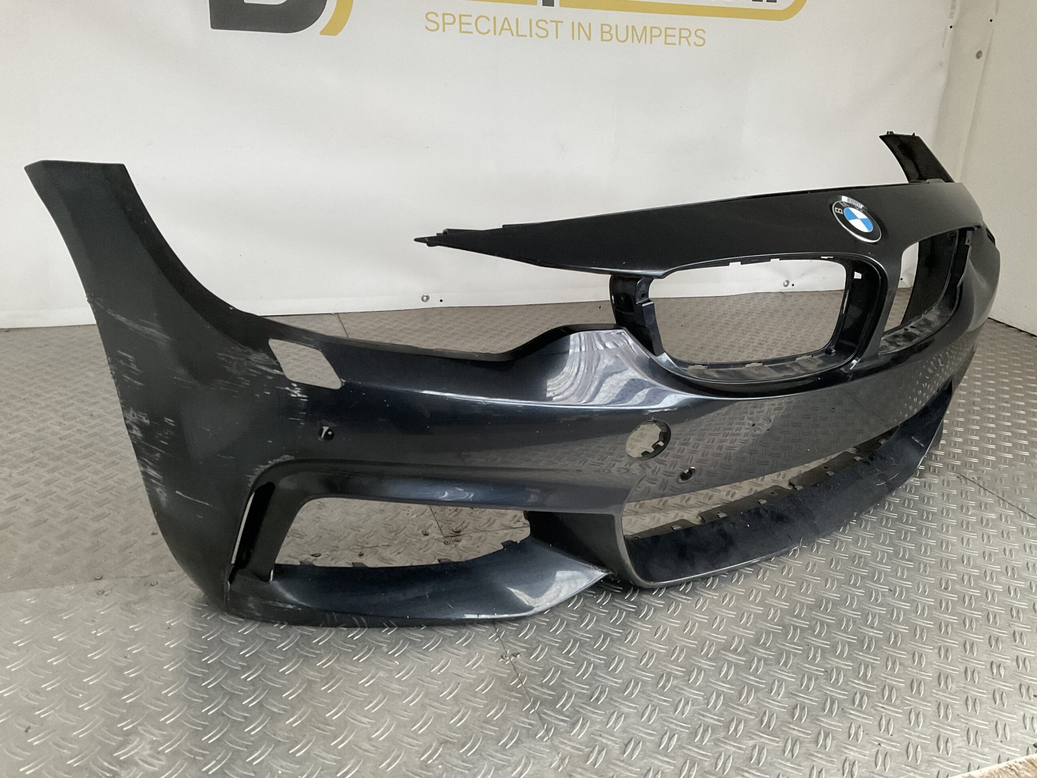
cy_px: 389
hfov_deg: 61.7
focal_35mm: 29
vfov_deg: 48.2
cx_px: 518
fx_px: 869
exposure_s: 1/33
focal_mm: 3
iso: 250
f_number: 1.8
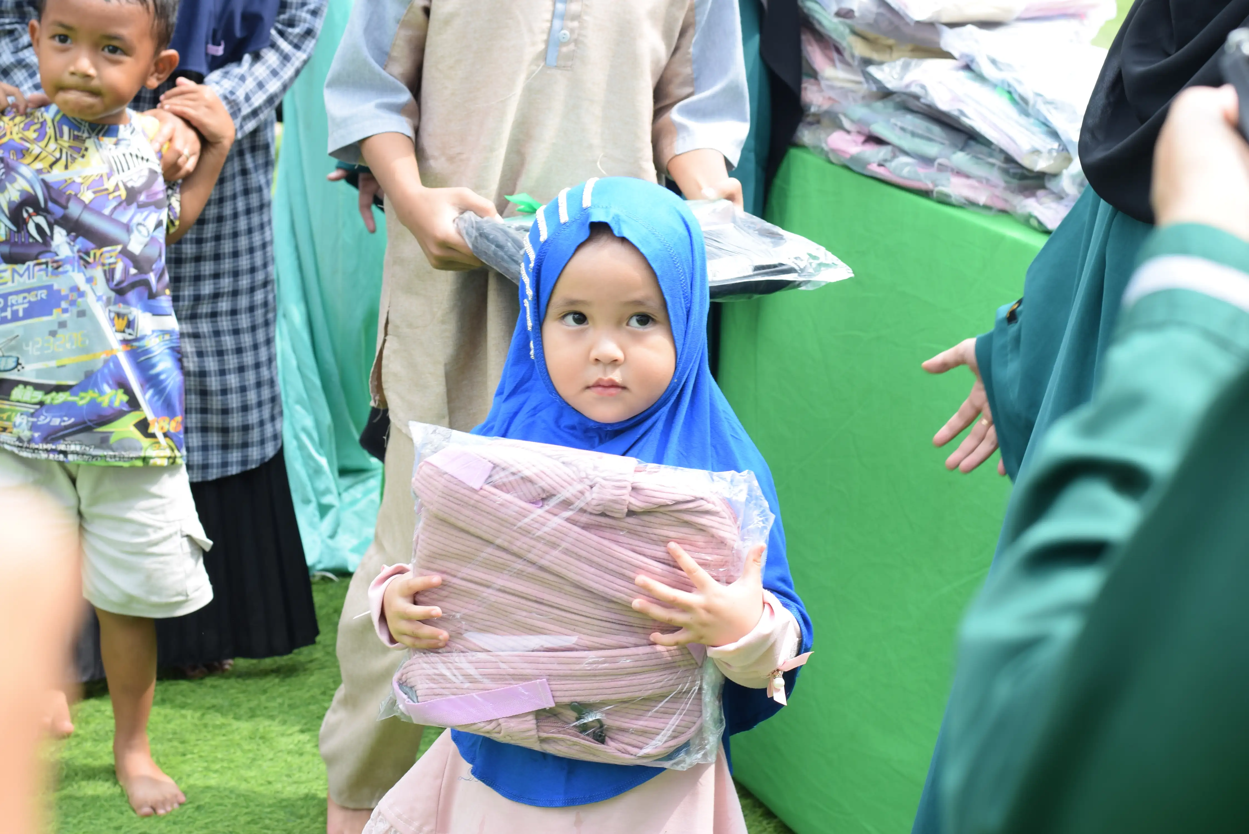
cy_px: 417
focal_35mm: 75
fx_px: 2603
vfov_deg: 18.2
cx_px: 624
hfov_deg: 27.0
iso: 200
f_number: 6.3
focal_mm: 50
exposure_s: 1/160
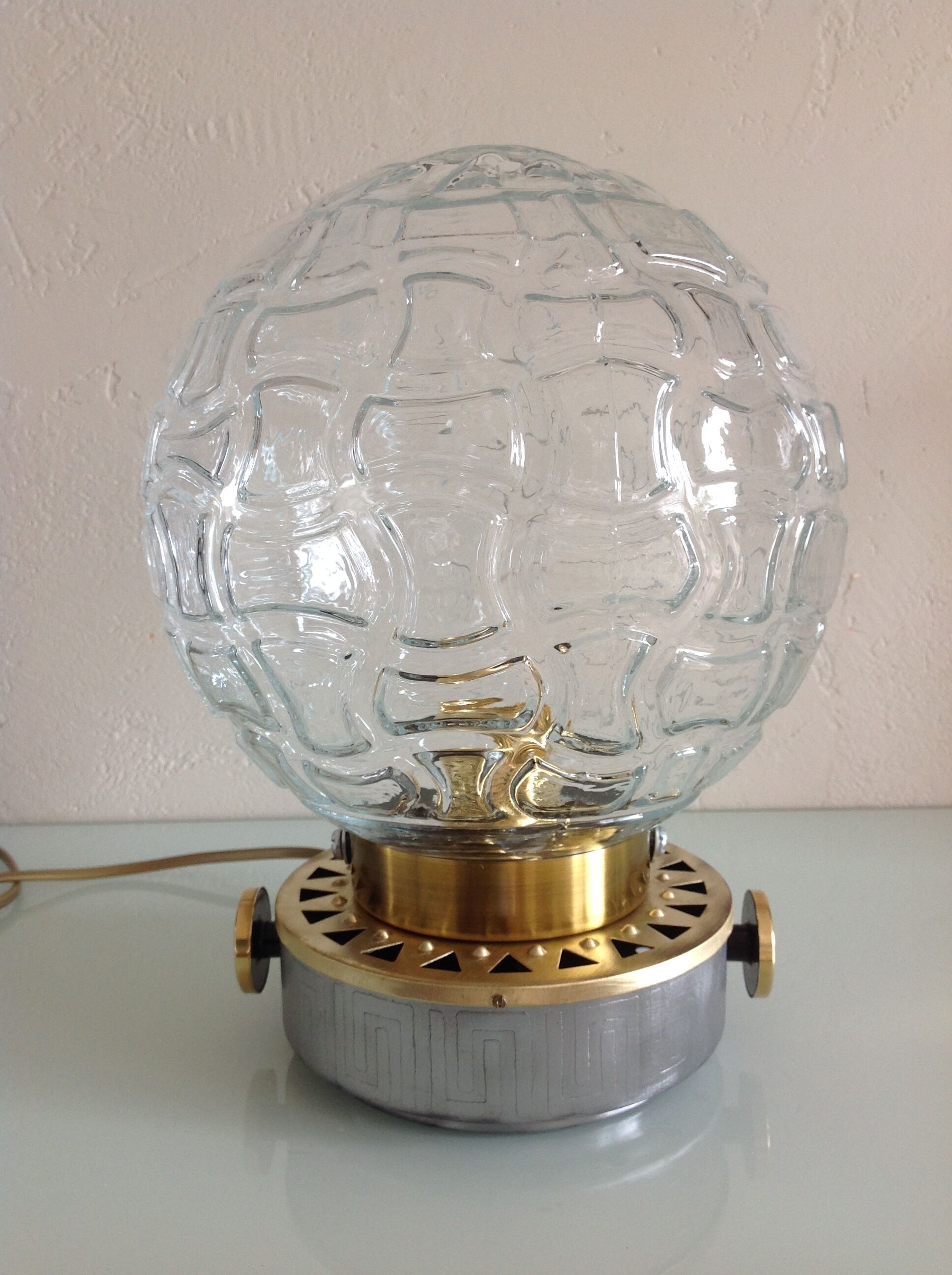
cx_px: 476
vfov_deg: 52.7
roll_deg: +1.9
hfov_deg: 40.6
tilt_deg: -9.7
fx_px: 1287
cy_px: 638
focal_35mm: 35
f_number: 2.4
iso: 50
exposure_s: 1/24
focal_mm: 4.28
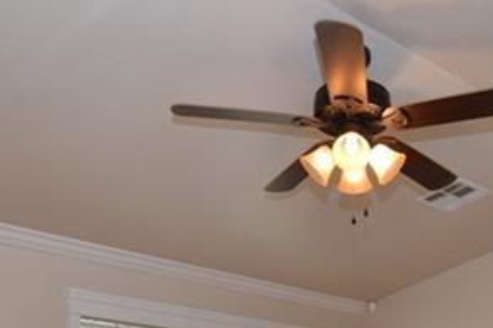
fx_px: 725
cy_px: 467
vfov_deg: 21.9
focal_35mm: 53
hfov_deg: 36.9
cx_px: 352
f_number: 5.6
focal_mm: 10
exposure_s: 1/125
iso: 400
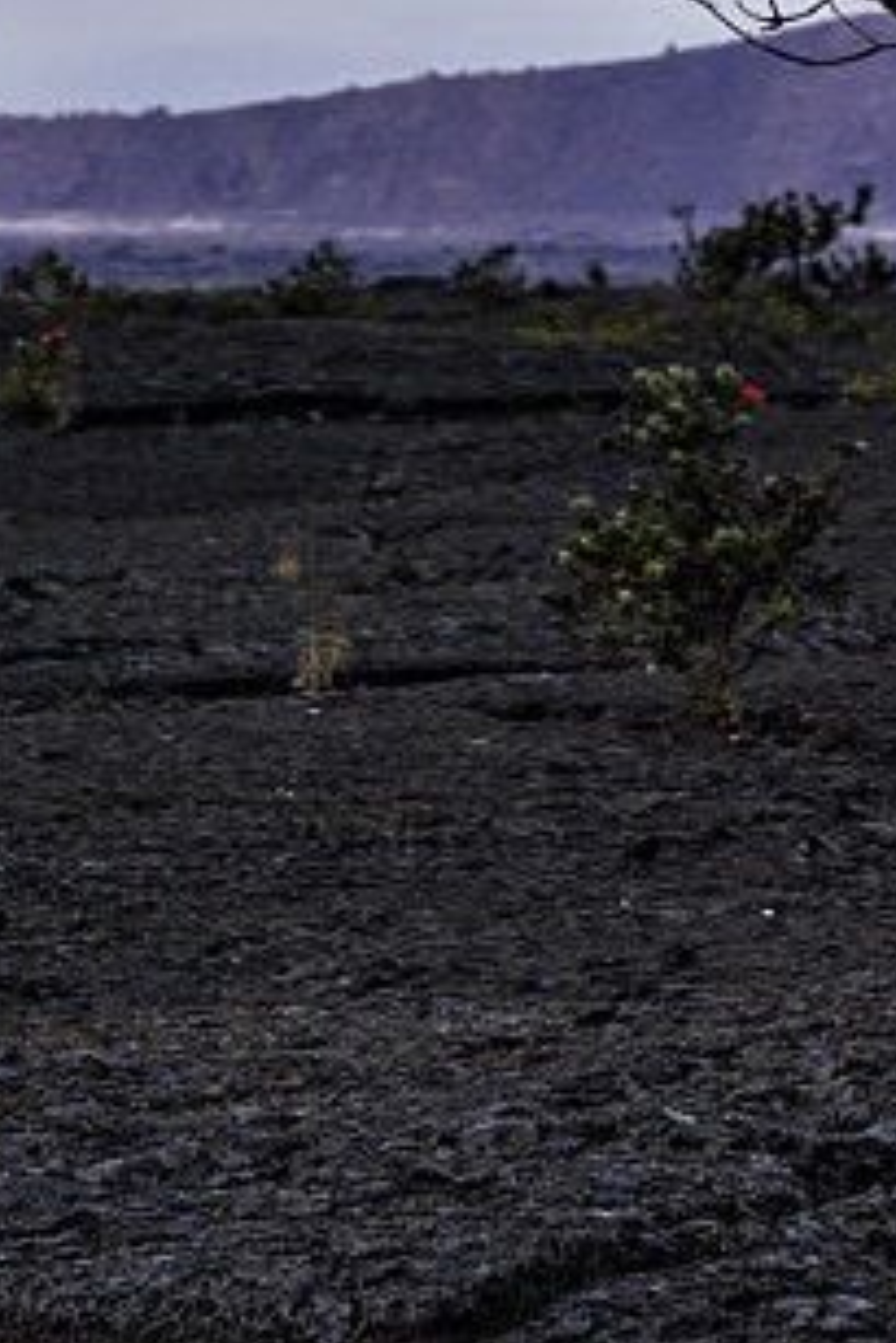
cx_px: 951
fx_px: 8166
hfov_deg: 6.3
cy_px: -822
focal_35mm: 219
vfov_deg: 9.1
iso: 320
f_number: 5.6
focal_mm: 42
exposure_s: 1/250
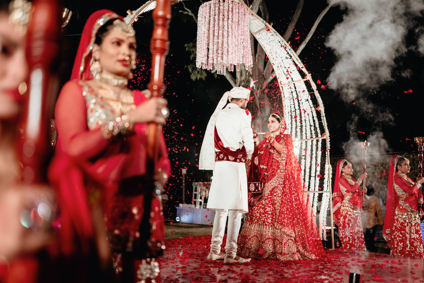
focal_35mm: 35
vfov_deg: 37.9
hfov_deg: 54.4
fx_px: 412
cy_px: 142
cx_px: 212
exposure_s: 1/400
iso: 250
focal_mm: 35
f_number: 1.4
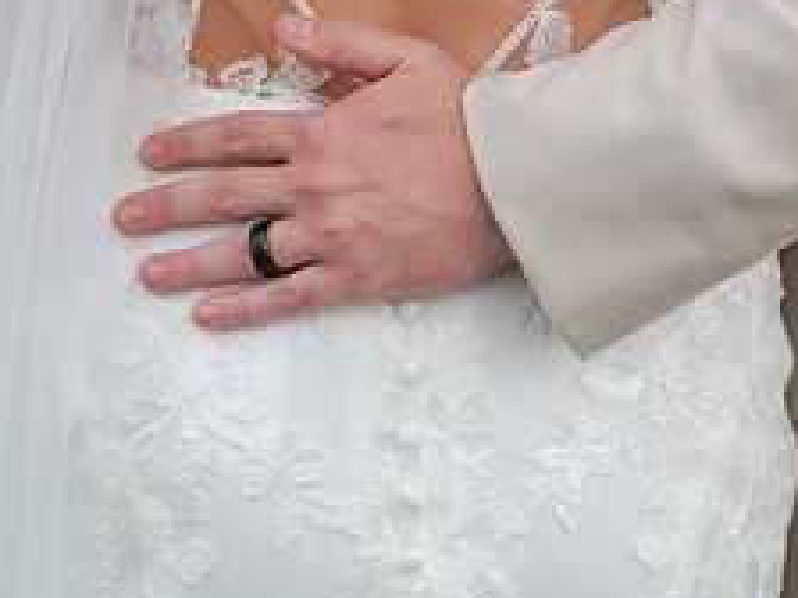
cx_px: 616
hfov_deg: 22.3
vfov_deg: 16.9
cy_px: 139
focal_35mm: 87
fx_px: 2006
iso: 100
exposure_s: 1/640
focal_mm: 35
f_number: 3.5
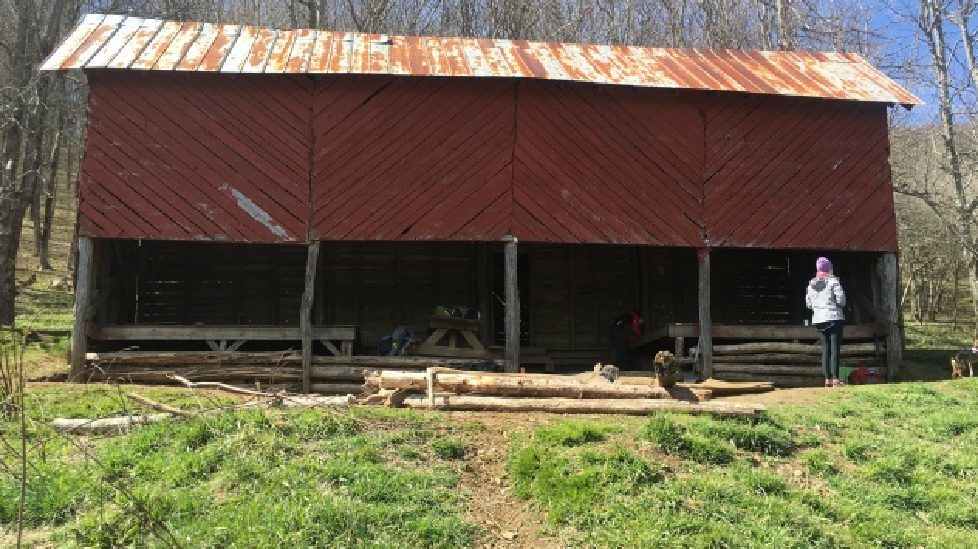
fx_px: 830
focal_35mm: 32
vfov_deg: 36.6
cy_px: 264
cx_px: 486
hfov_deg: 61.0
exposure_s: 1/574
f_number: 2.2
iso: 25
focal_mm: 4.15
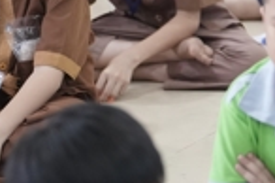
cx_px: 475
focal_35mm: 400
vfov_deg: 3.4
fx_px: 3052
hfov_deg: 5.1
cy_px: -76
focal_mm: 90
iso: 4000
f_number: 2.8
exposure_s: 1/160
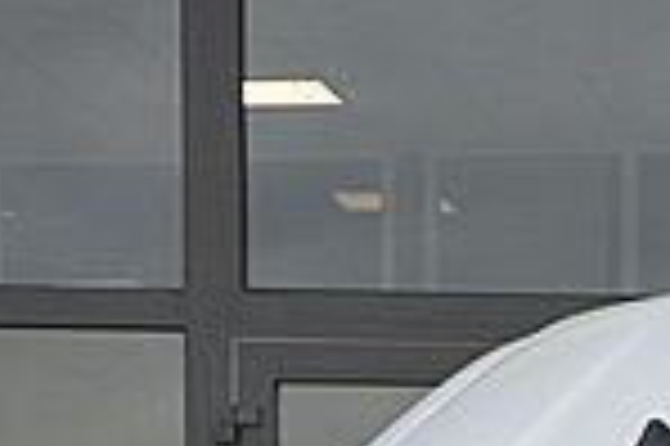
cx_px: 1079
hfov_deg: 8.8
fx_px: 4201
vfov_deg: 5.8
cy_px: 1124
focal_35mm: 226
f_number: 5.6
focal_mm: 28
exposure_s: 1/125
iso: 140
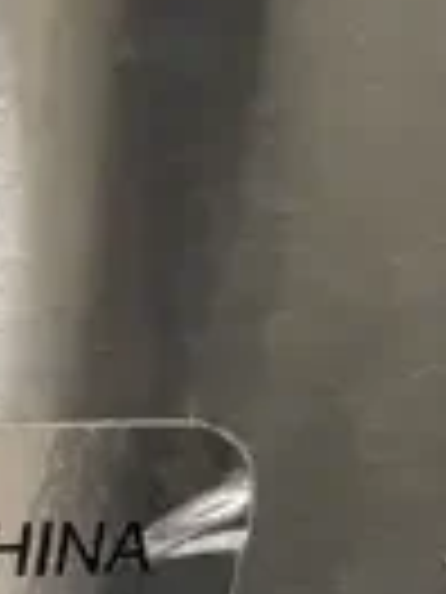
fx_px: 2749
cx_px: -658
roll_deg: -3.8
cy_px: 893
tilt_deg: -22.9
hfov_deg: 8.4
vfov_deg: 11.8
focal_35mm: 160
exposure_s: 1/60
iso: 320
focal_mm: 4.2
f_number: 1.6
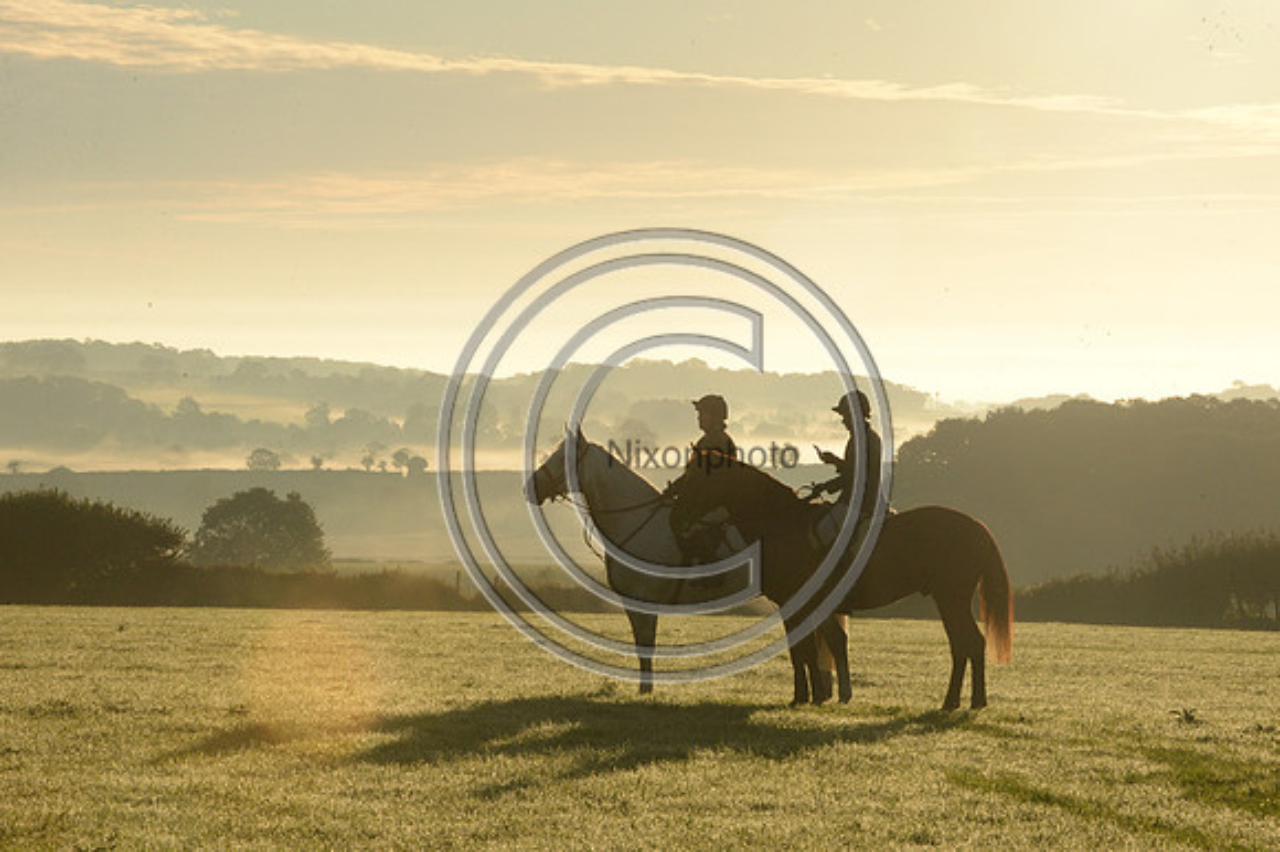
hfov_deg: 12.1
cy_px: 426
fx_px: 6041
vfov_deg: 8.1
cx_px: 640
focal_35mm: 170
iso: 1600
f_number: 20
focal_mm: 170
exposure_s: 1/800
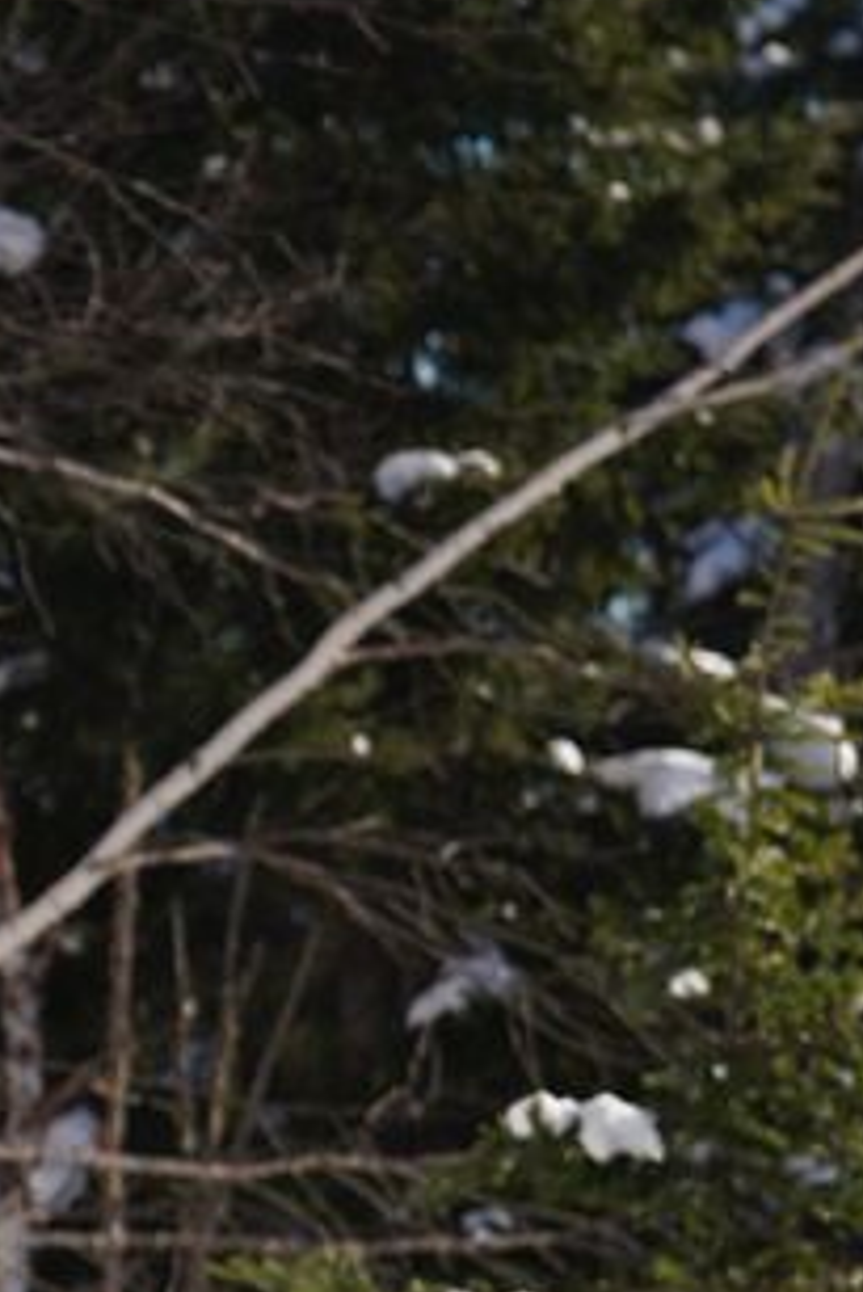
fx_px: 11924
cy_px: 1380
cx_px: -518
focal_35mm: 332
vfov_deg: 6.2
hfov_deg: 4.1
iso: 160
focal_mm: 85
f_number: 3.2
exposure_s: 1/3200
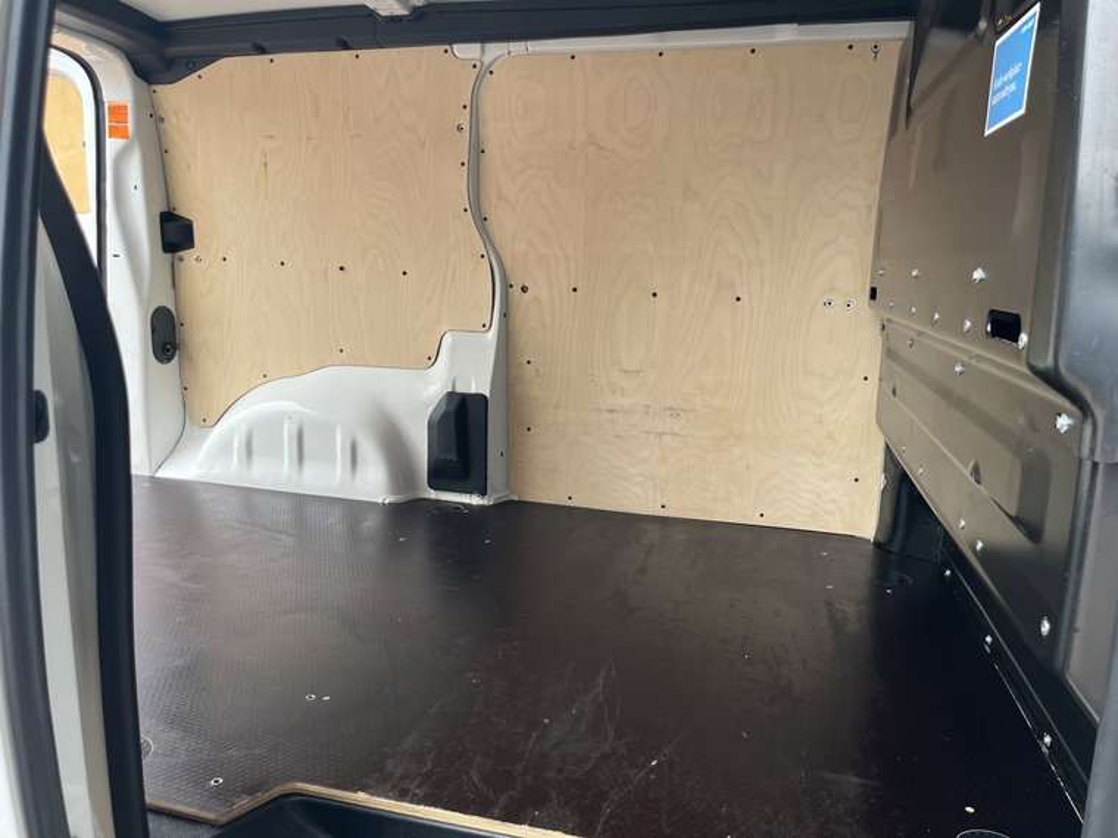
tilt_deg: -10.4
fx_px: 840
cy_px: 419
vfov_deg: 53.1
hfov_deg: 67.3
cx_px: 559
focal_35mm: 26
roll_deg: -1.8
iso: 32
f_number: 1.6
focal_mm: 5.1
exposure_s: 1/144
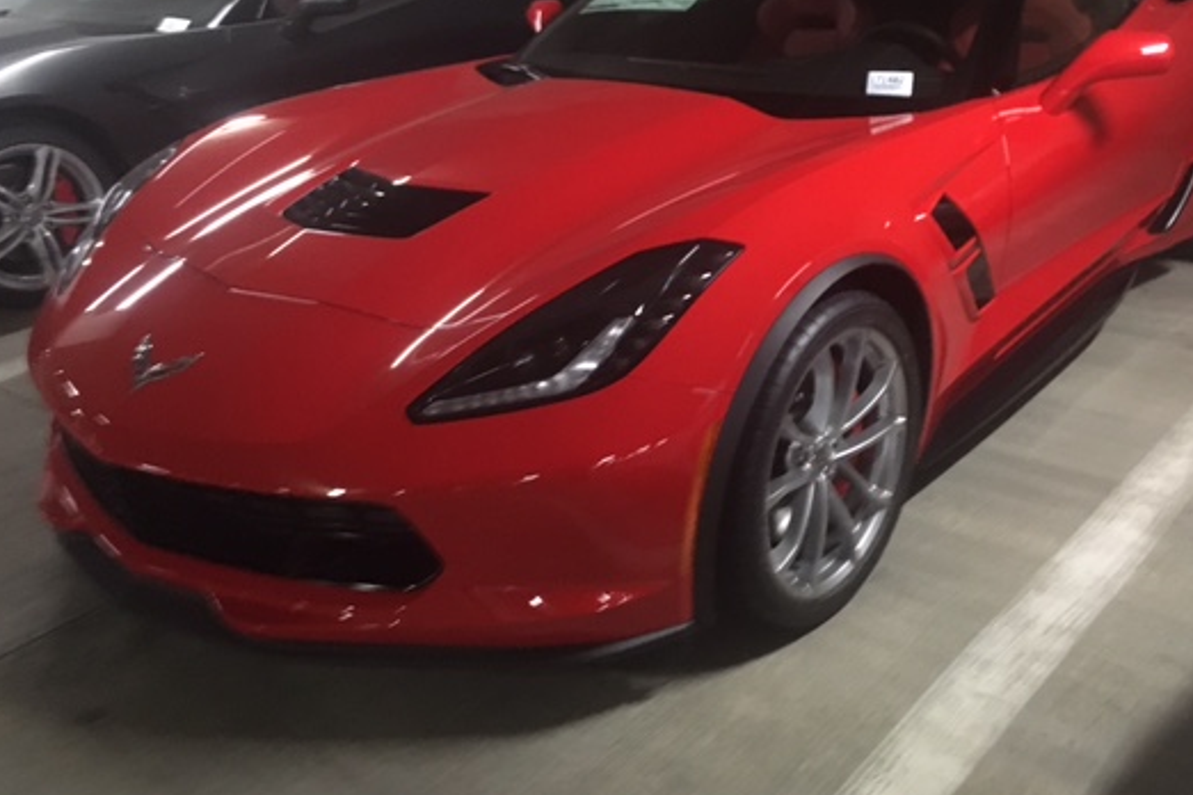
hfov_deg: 51.8
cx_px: 663
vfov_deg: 35.8
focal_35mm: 37
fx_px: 1226
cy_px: 318
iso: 320
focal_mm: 4.15
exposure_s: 1/15
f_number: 2.2
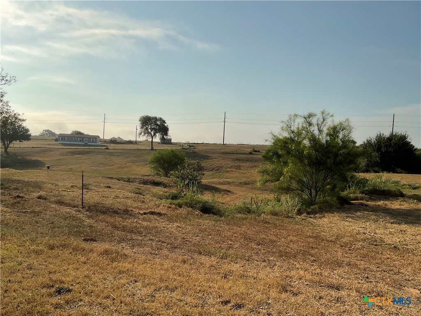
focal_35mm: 29
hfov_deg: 61.7
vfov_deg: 48.2
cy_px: 158
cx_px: 210
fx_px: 353
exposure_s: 1/5263
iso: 16
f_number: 1.8
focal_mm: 3
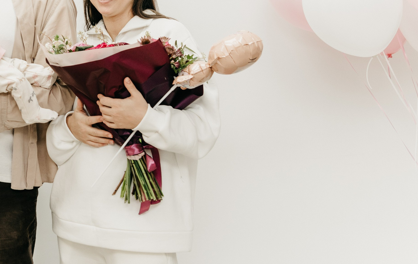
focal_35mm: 96
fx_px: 1097
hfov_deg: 20.8
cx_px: -5
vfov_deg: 13.4
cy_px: -47
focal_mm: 38
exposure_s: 1/160
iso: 250
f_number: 4
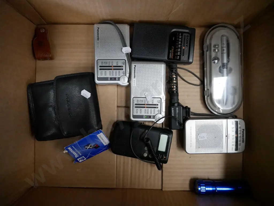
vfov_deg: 56.8
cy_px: 103
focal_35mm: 24
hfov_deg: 71.6
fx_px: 190
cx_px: 137
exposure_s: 1/60
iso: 2500
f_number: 4
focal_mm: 12
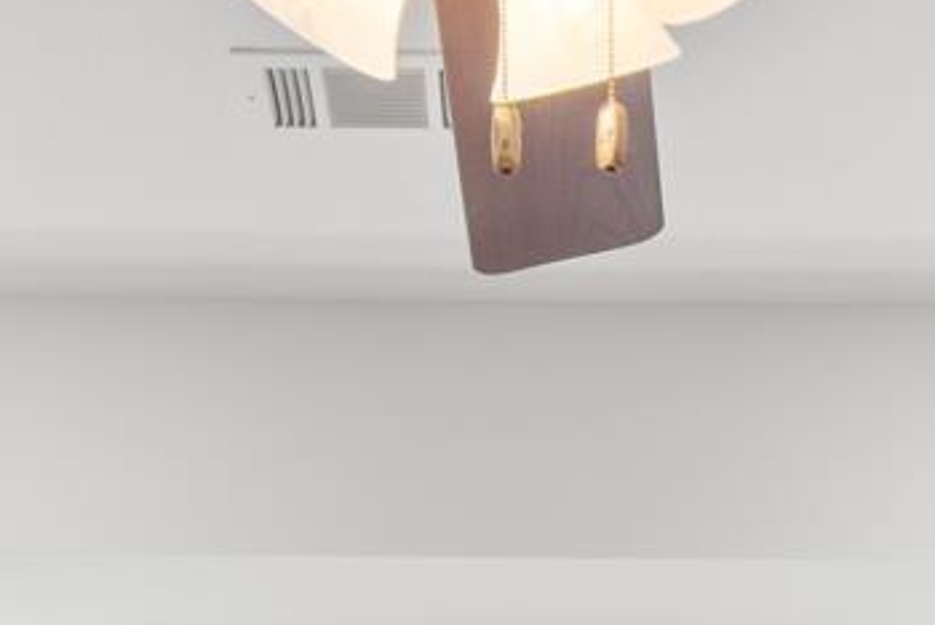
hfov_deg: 19.1
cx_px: 577
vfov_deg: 10.8
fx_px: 2781
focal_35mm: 107
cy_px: 1532
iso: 200
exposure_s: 1/10
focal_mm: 10
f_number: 9
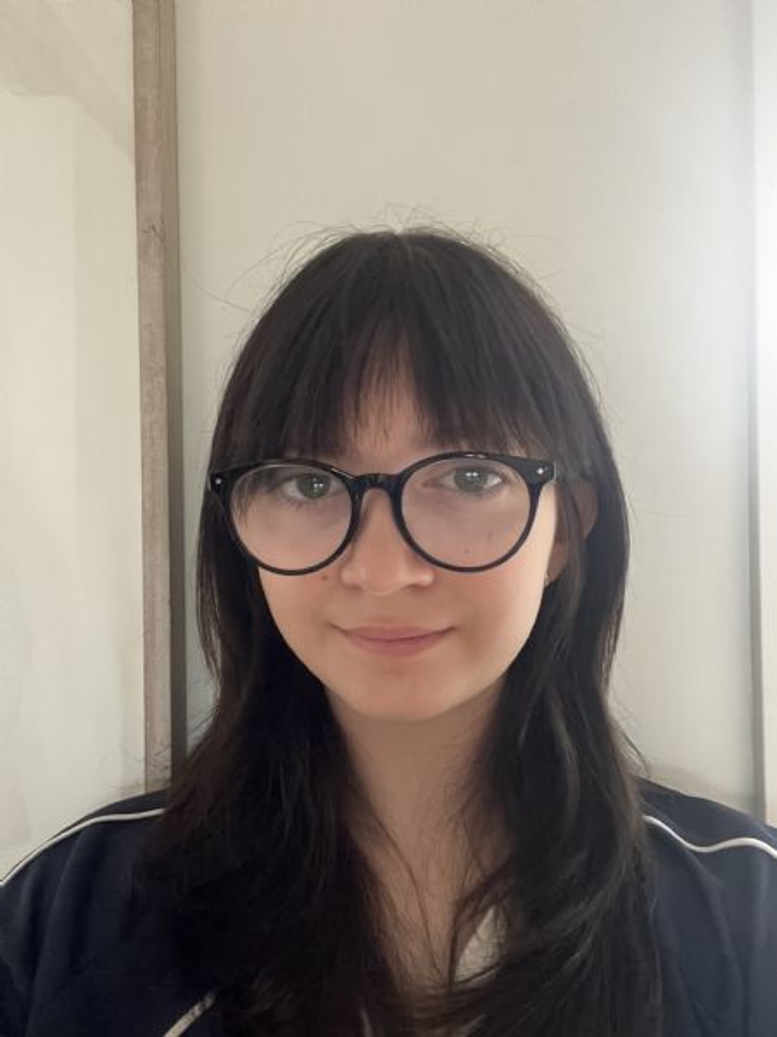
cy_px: 518
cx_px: 388
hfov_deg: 46.8
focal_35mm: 30
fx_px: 898
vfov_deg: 60.0
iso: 800
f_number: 2.2
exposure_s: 1/26
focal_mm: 2.71
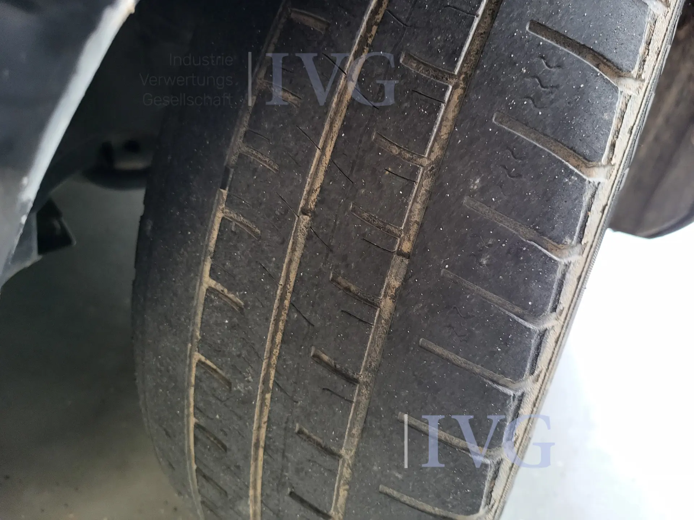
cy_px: 260
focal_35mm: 26
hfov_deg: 67.3
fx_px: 521
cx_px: 347
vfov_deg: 53.1
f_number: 1.8
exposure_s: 1/33.3
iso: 640
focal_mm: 5.4
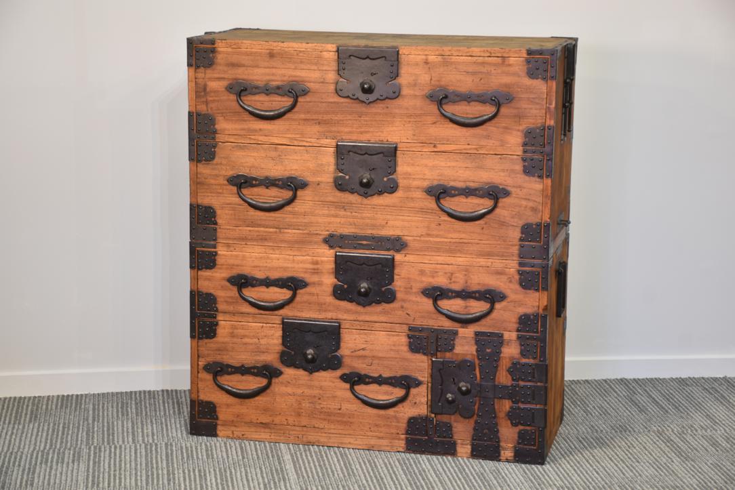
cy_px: 245
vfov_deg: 16.3
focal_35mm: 84
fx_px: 1715
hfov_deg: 24.2
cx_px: 368
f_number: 4.8
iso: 400
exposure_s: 1/20
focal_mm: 56
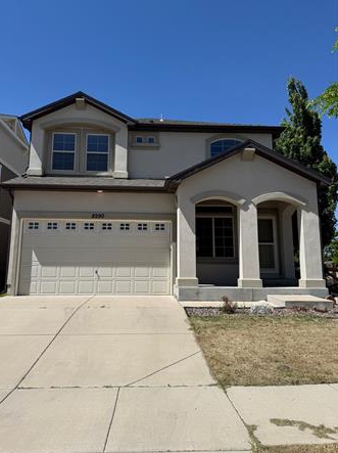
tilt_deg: +11.4
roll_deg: -0.3
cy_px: 212
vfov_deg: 67.3
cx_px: 157
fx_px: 339
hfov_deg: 52.9
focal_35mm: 26
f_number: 1.78
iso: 80
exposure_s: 1/6410
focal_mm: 6.76
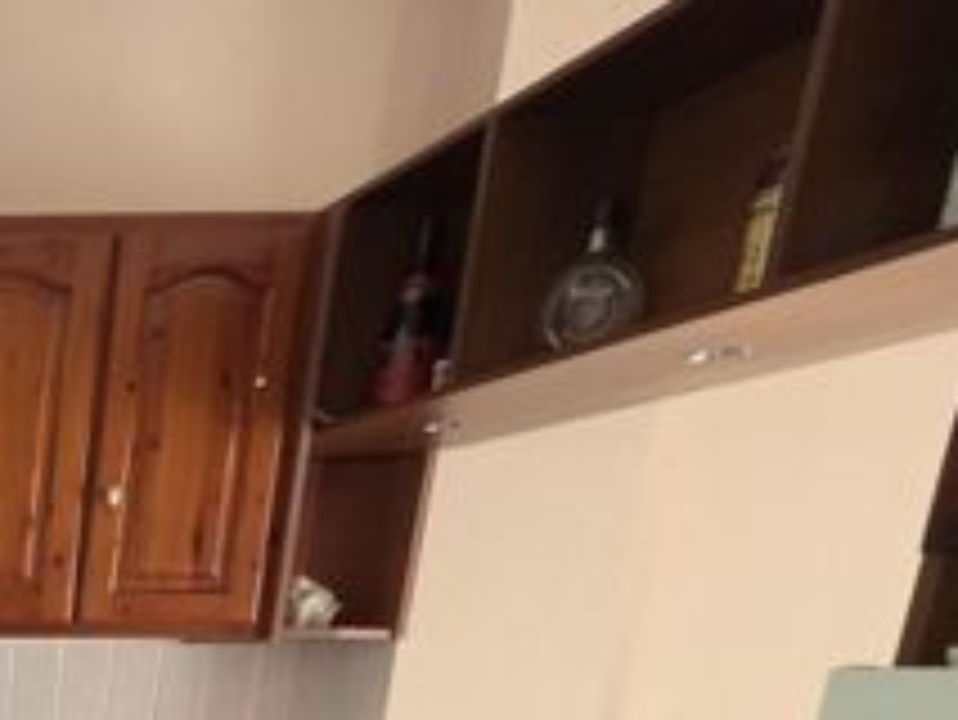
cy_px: 972
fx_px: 1191
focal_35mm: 43
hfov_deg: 28.7
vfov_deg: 27.3
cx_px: -466
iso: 160
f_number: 1.9
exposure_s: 1/100
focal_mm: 2.2
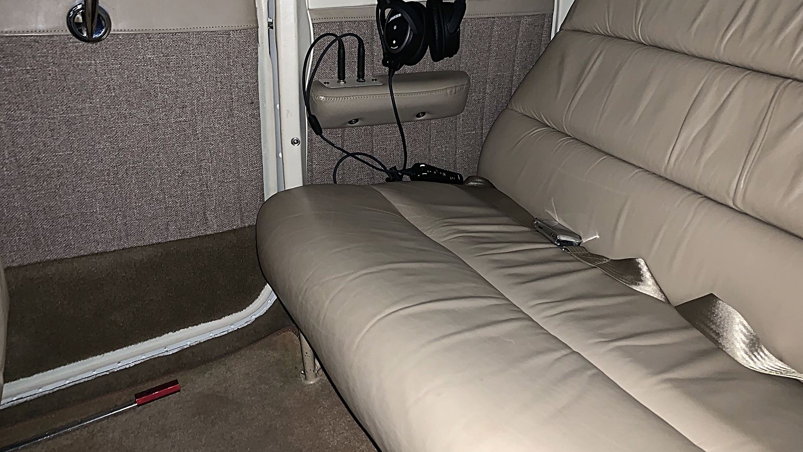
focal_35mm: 29
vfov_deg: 40.1
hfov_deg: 66.1
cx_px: 407
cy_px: 200
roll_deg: +1.3
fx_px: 617
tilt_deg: -27.8
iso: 64
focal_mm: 4.25
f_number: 1.8
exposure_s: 1/14
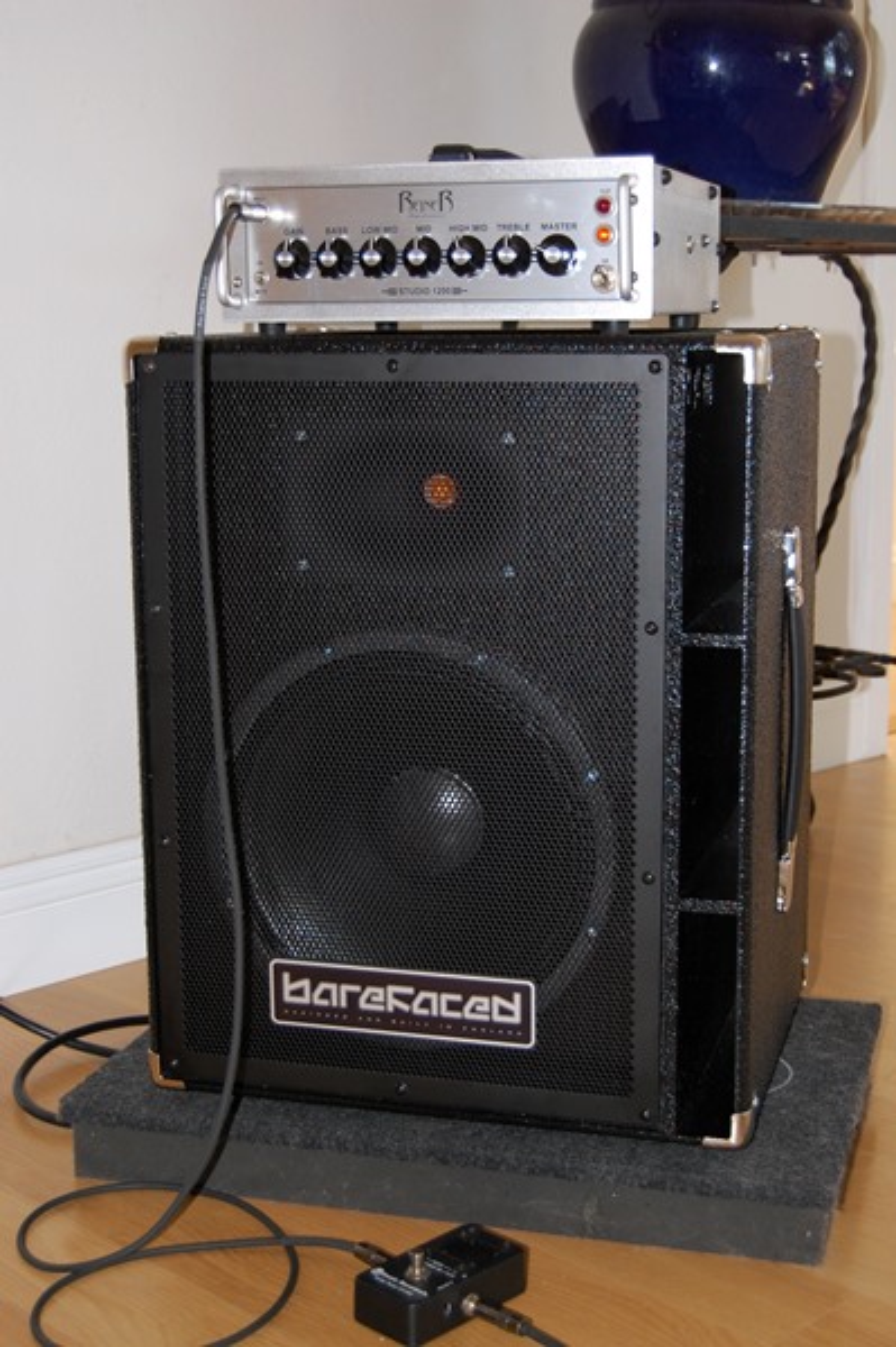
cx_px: 448
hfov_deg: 25.7
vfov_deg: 37.9
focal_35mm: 52
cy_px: 674
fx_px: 1963
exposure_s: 1/60
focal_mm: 35
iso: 400
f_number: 4.8
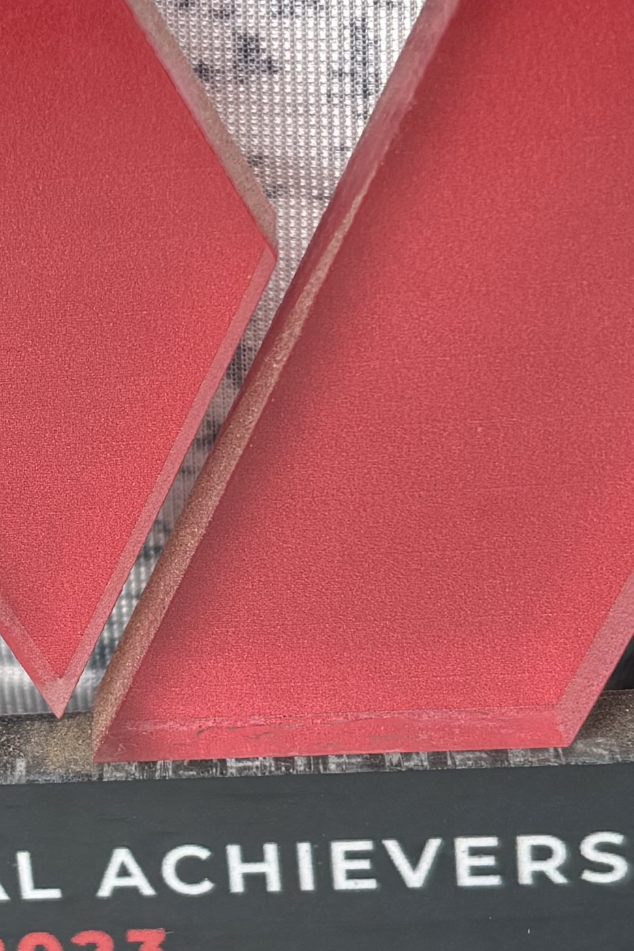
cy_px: 495
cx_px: -35
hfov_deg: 12.7
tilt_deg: -20.9
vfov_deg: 19.3
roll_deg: +7.5
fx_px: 2801
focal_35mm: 106
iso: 40
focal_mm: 5.96
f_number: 1.6
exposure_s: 1/207
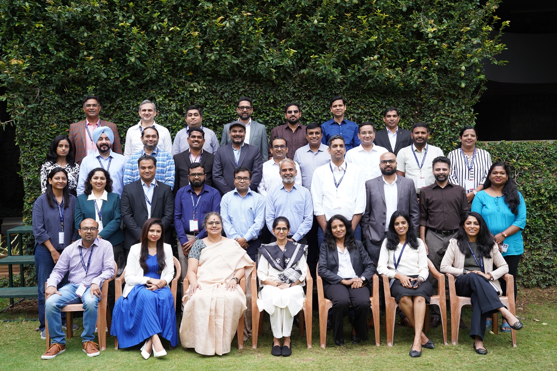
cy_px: 186
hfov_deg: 53.1
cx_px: 278
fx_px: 557
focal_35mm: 36
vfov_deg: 36.9
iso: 400
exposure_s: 1/160
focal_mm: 36
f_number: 7.1
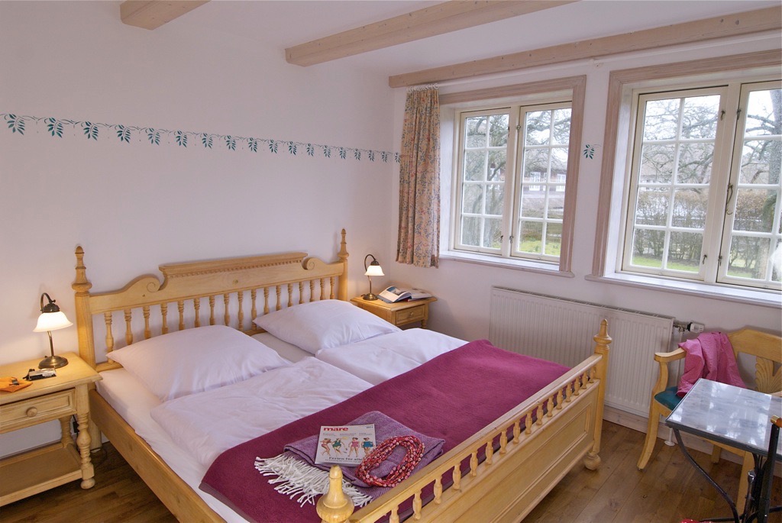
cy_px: 262
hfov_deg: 81.1
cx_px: 391
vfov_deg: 59.6
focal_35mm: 21
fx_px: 457
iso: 250
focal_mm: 14
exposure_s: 1/90
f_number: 5
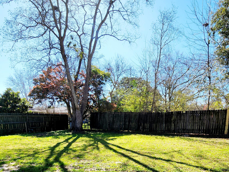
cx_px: 127
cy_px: 132
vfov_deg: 61.8
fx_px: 132
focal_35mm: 20
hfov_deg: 81.4
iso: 50
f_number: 2.2
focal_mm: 2.2
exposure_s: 1/1667
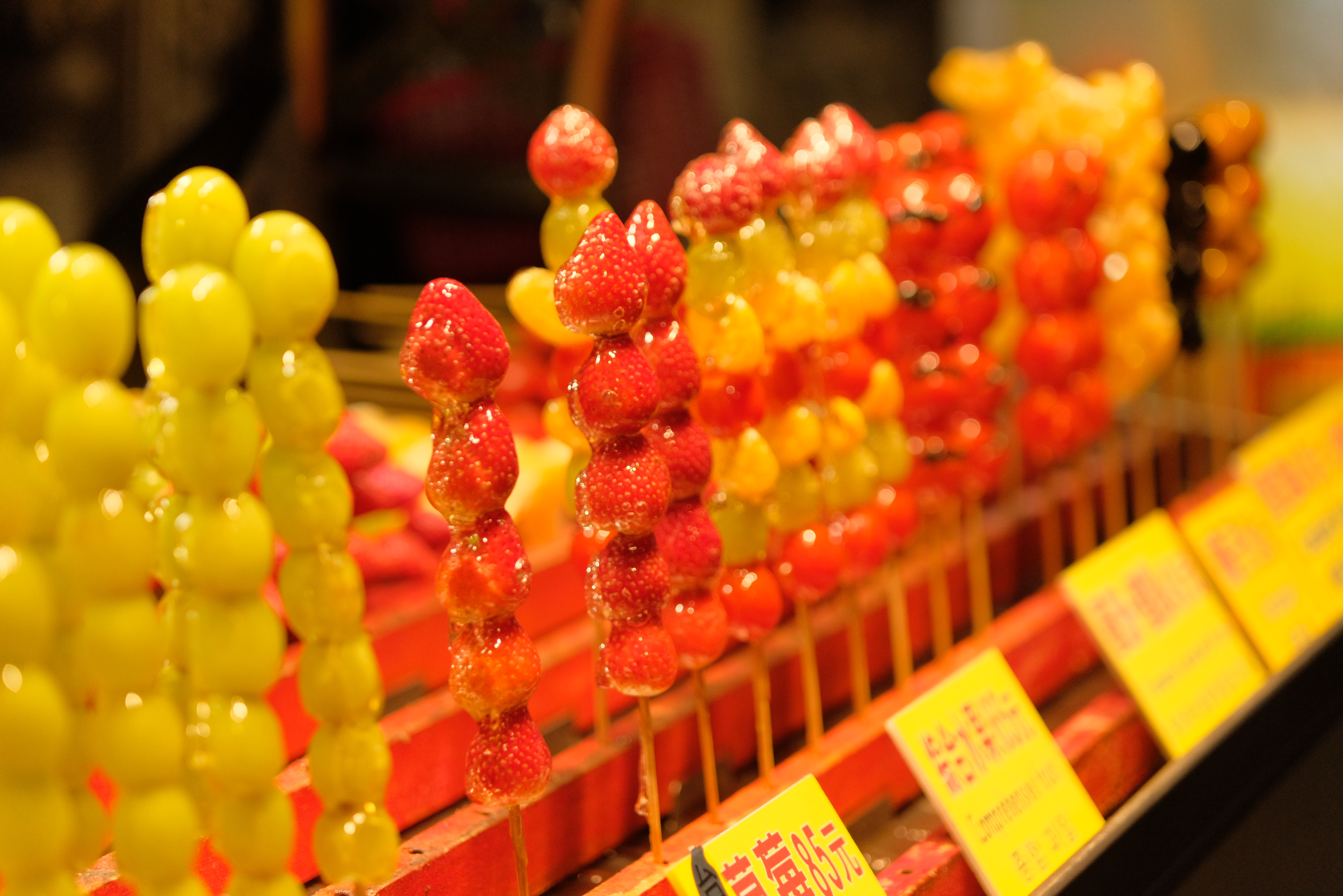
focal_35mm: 84
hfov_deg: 24.2
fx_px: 3135
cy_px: 448
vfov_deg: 16.3
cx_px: 672
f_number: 1.8
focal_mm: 56
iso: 800
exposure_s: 1/2500
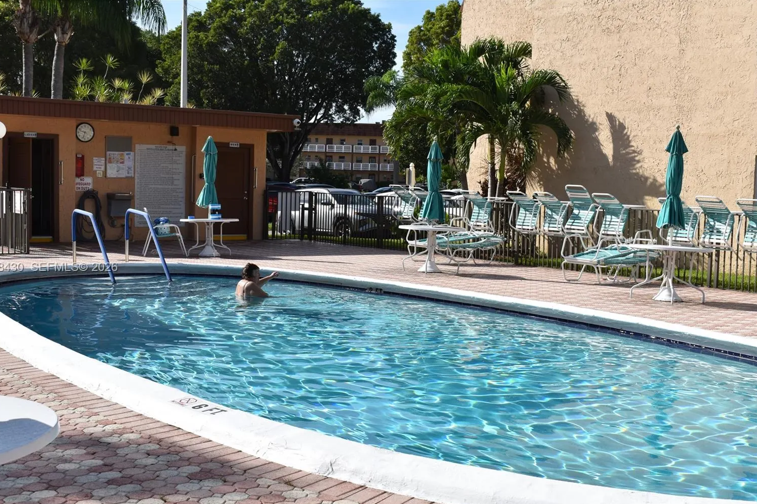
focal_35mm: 48
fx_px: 1009
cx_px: 364
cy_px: 268
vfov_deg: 28.0
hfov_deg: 41.1
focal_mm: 30
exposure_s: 1/320
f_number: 9
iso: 100
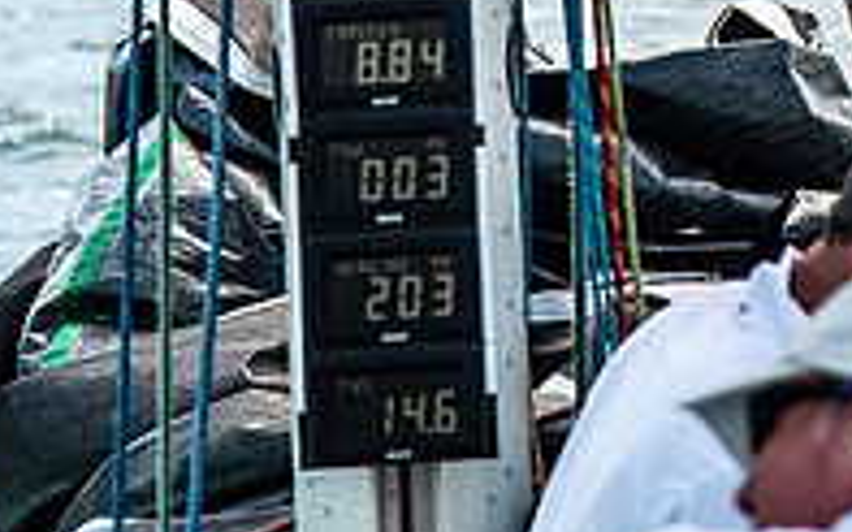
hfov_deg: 6.2
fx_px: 7776
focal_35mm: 335
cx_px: 921
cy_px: -268
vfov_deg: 3.9
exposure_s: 1/1600
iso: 250
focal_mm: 105
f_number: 5
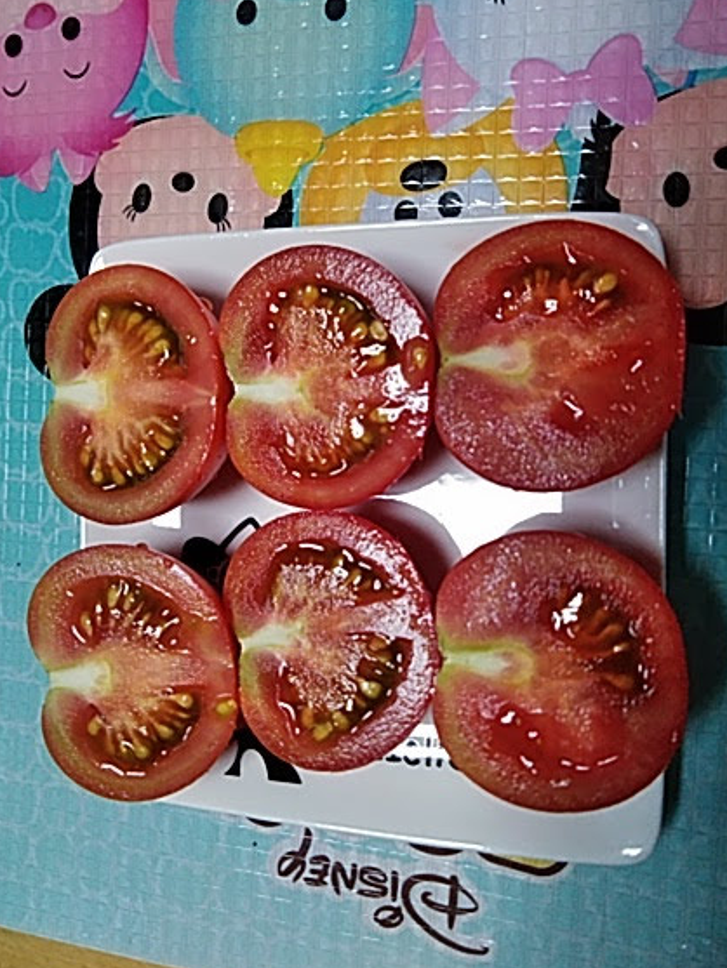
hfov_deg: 45.5
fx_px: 868
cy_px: 436
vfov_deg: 58.2
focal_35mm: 31
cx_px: 355
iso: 398
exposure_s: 1/40
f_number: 2.2
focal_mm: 3.46
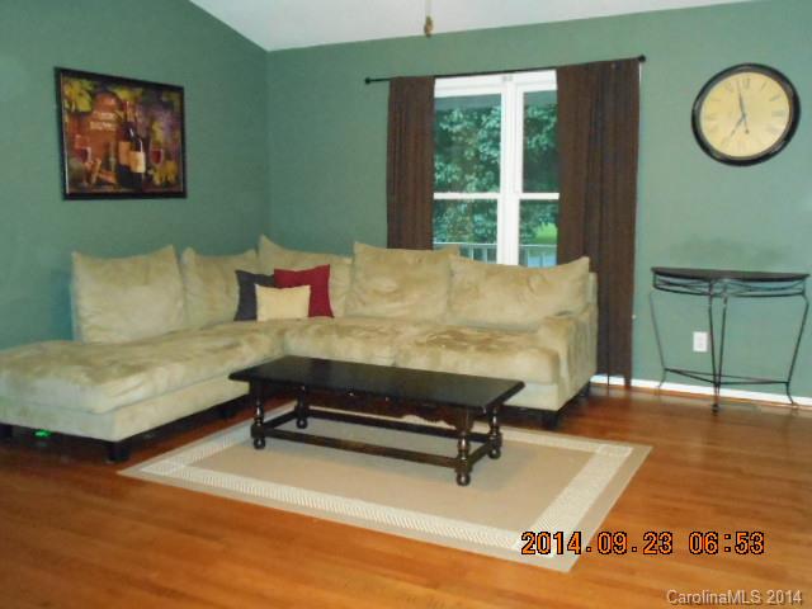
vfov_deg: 44.2
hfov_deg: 56.8
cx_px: 406
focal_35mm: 32
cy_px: 304
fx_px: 751
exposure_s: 1/25
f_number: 3.6
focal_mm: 5.8
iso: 1600
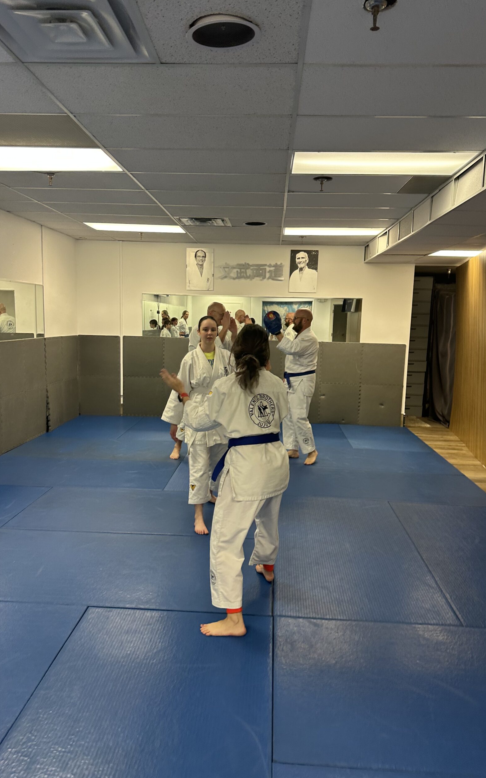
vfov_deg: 70.4
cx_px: 245
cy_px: 393
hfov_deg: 47.6
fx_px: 551
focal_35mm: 26
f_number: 1.78
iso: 125
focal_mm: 6.86
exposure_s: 1/60
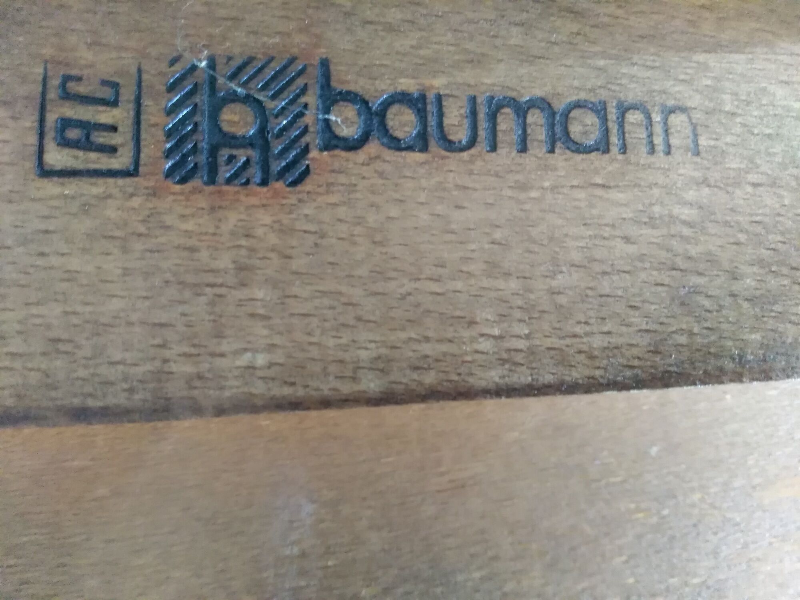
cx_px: 400
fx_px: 601
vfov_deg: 53.1
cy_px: 300
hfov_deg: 67.3
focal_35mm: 26
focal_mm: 3.54
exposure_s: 1/15
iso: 1333
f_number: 2
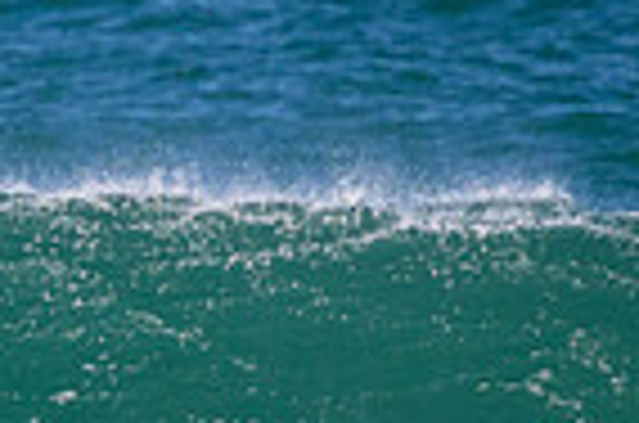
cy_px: 542
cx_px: -212
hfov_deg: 0.6
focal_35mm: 3279
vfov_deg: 0.4
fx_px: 58072
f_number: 11
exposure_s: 1/2000
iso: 1800
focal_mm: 800
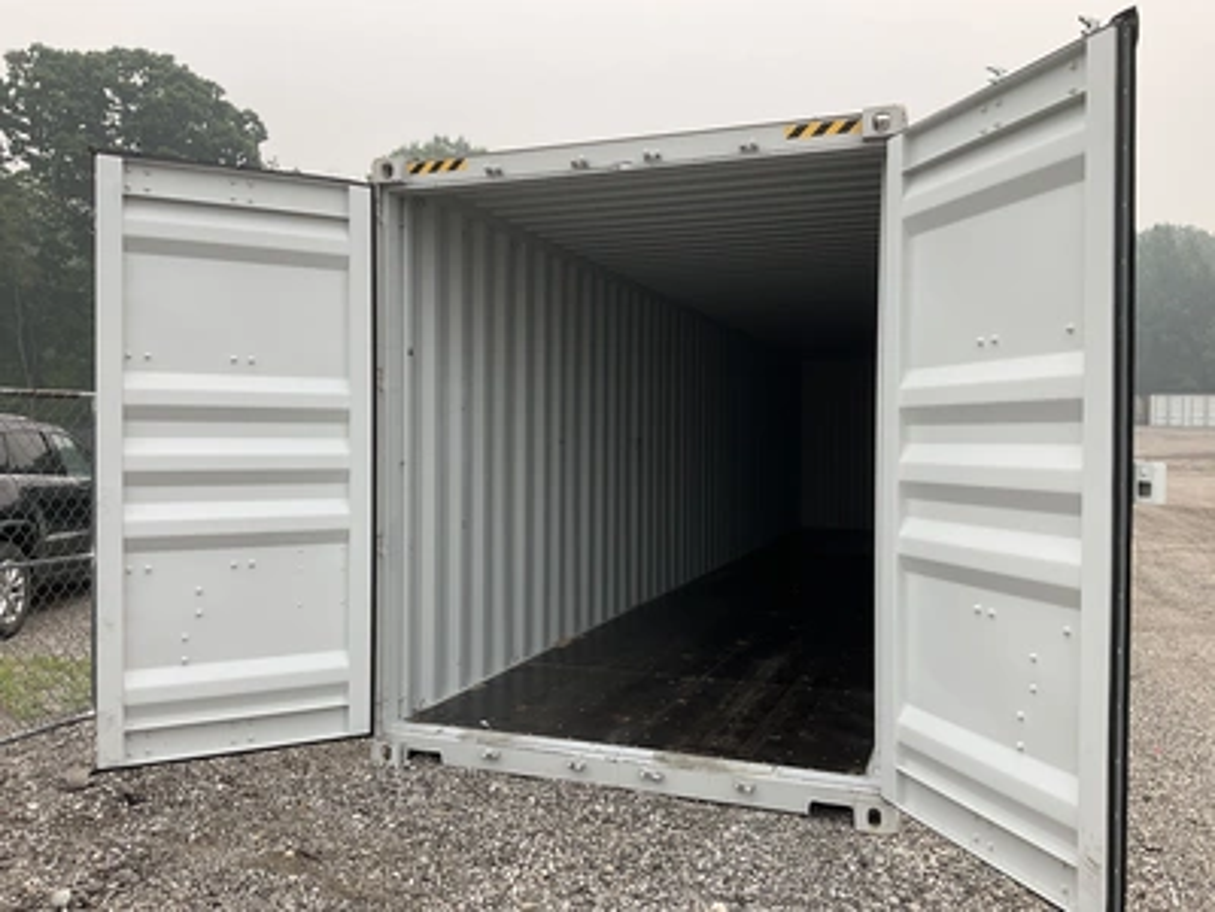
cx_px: 608
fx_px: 1018
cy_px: 456
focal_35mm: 29
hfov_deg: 61.7
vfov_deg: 48.2
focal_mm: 3
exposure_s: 1/201
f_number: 1.8
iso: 20
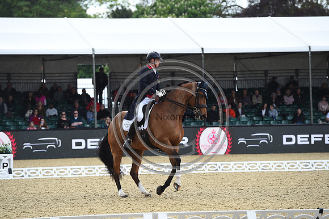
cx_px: 164
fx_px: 1644
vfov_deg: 7.6
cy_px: 110
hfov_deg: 11.4
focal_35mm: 180
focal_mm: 180
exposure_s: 1/1250
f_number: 5
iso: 640
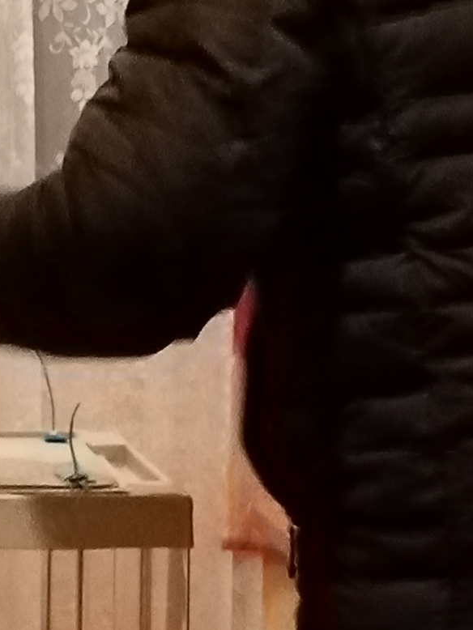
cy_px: 590
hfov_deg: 10.6
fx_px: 2531
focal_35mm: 139
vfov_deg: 14.0
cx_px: 396
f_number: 1.8
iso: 1320
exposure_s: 1/20
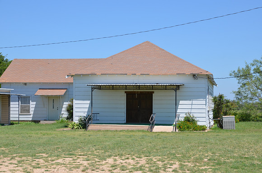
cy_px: 86
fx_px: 599
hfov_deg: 24.7
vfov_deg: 16.5
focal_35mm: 82
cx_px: 131
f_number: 8
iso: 100
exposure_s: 1/250
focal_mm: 55
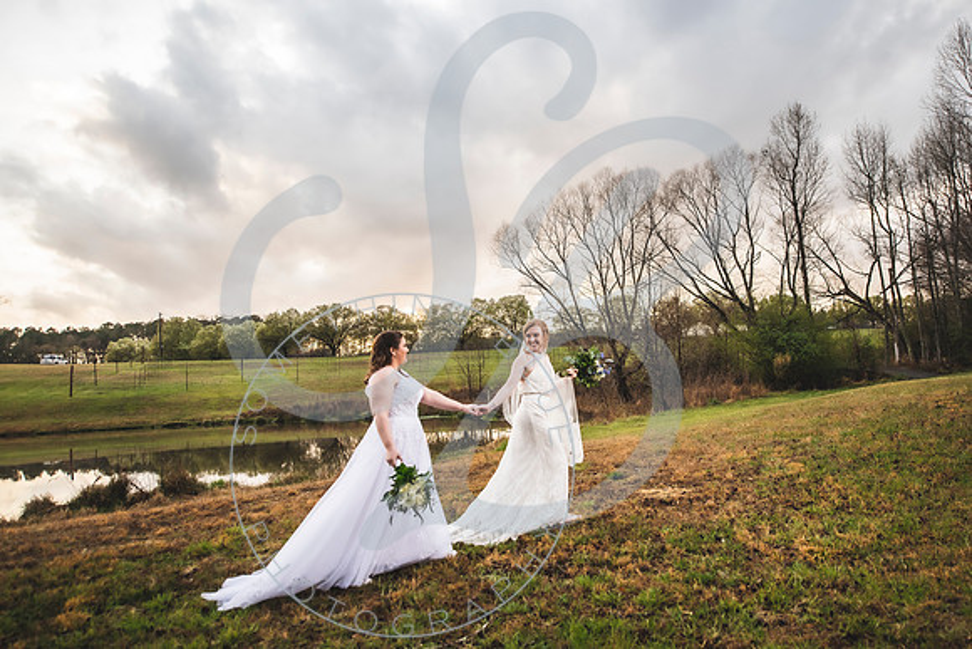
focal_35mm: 26
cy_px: 331
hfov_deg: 70.0
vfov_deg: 50.2
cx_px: 519
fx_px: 693
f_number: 2.8
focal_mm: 24
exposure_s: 1/500
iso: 320
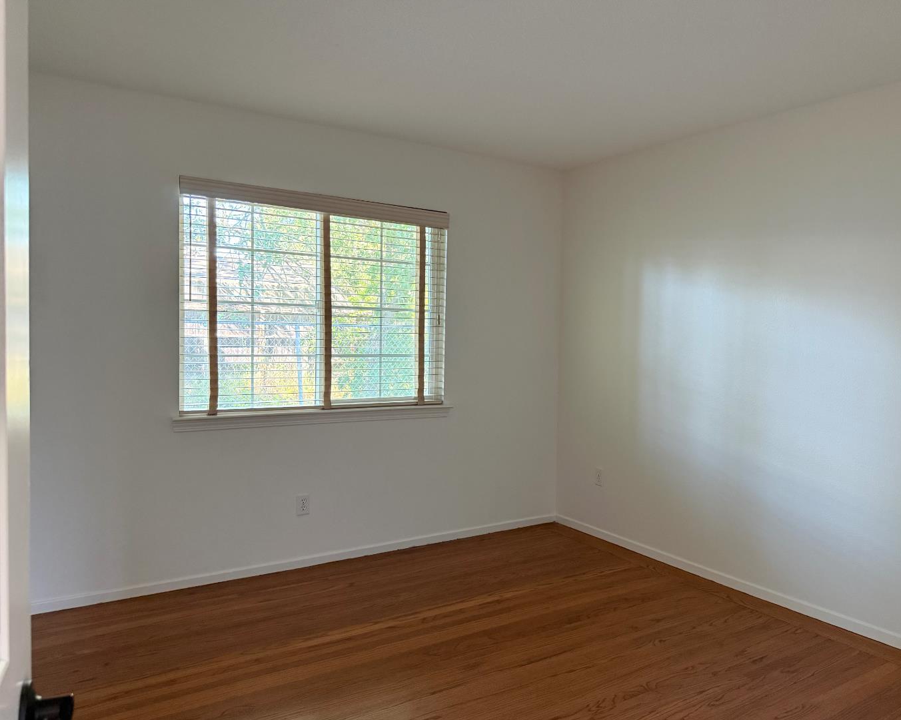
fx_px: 693
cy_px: 371
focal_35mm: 26
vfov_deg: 54.9
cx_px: 499
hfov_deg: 65.9
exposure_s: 1/60
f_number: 1.78
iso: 400
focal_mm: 6.76
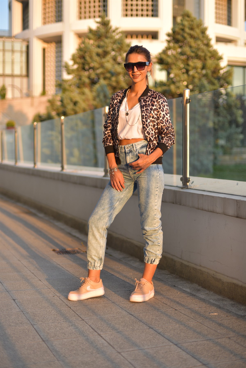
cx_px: 123
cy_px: 184
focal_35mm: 50
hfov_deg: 27.0
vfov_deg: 39.6
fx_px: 512
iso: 160
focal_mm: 50
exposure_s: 1/1000
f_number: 2
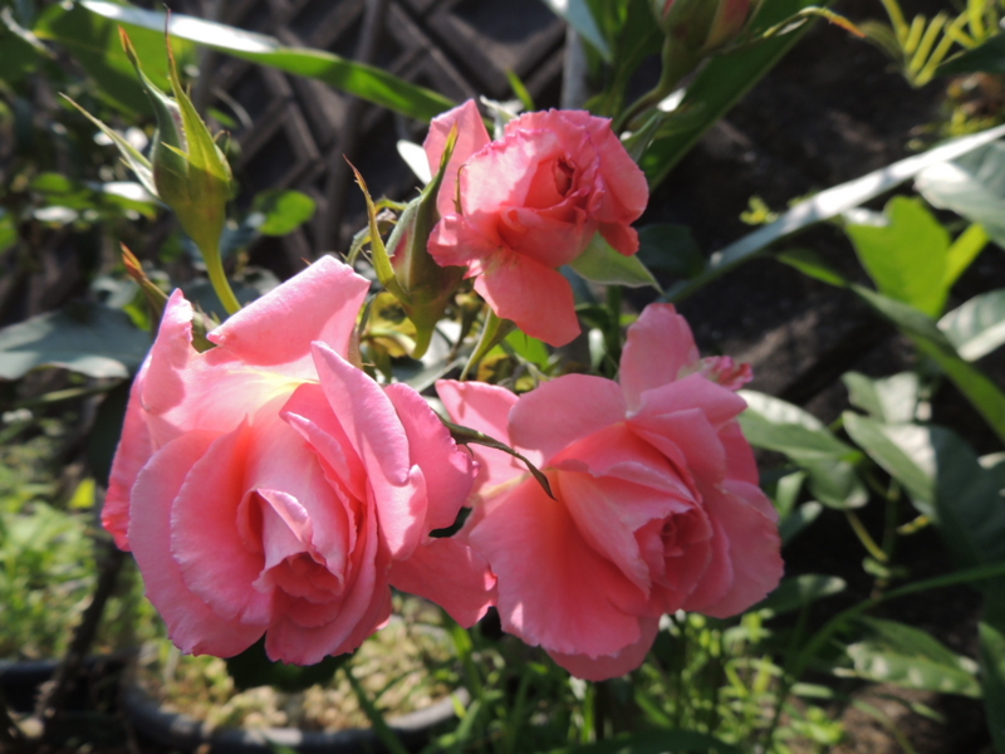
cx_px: 502
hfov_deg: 71.6
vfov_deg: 56.8
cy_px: 377
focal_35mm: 24
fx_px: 697
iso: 100
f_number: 3
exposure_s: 1/800
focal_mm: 4.3
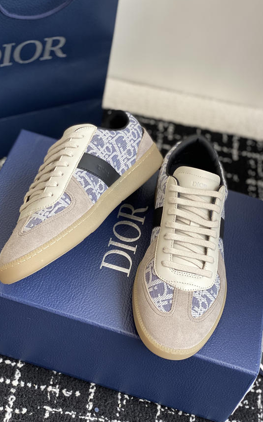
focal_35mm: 56
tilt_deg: -47.9
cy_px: 211
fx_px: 642
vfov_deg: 36.3
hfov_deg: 23.1
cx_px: 113
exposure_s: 1/122
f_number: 2
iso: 25
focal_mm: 6
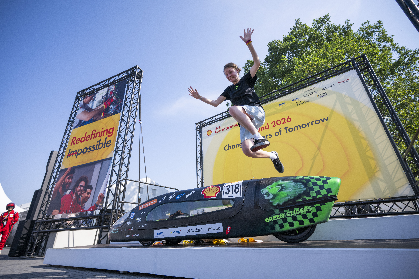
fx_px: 198
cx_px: 210
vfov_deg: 70.4
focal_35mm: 17
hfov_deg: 93.3
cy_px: 140
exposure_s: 1/3200
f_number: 3.5
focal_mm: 17
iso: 320
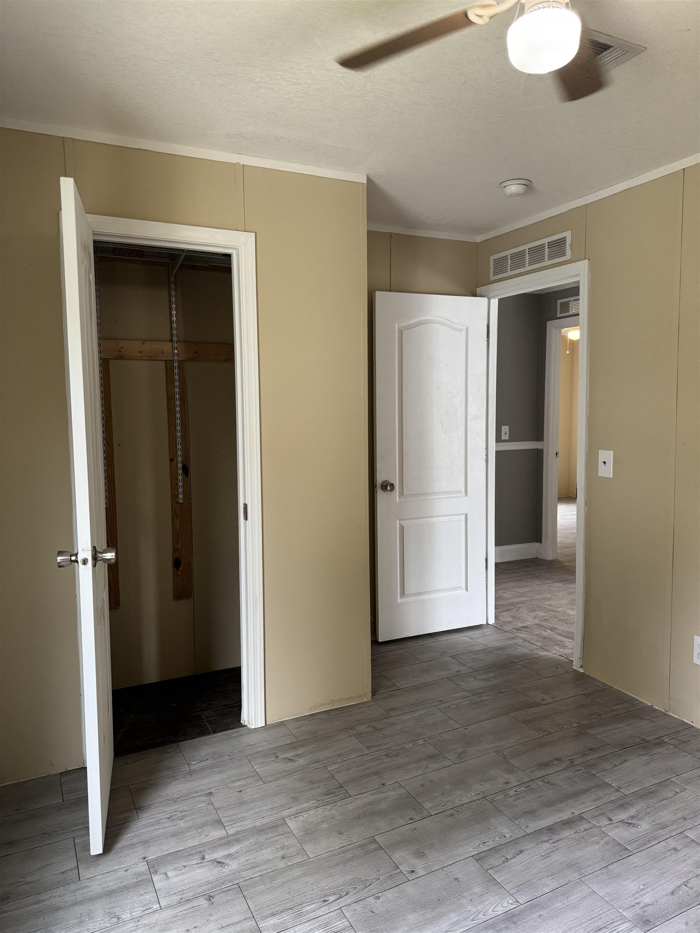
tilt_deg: -4.6
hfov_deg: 56.8
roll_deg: -0.5
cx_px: 350
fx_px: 647
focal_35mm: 24
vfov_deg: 71.6
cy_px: 466
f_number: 1.78
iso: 200
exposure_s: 1/120
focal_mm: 6.76
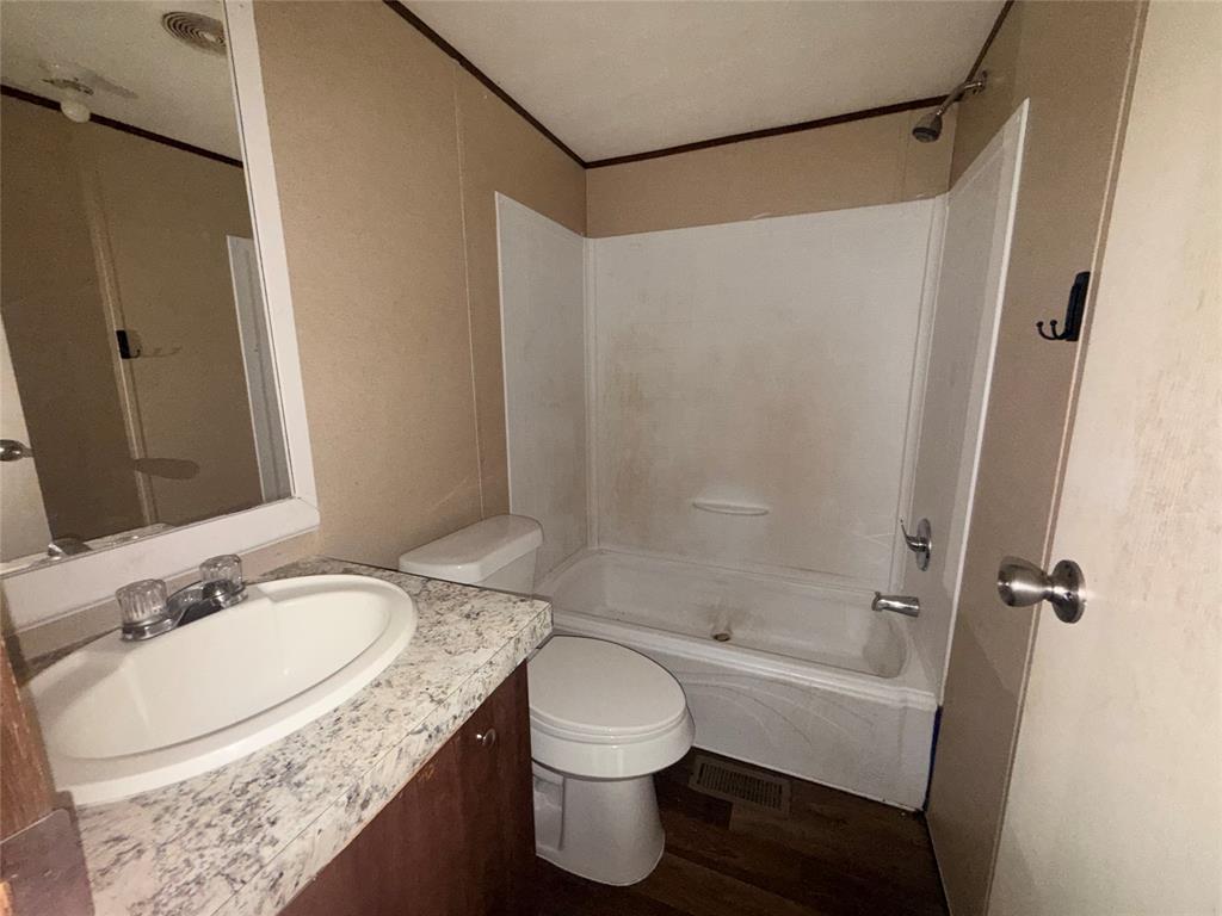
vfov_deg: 85.7
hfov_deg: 102.1
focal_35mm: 14
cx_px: 611
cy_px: 458
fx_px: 494
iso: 200
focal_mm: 2.22
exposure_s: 1/46
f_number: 2.2
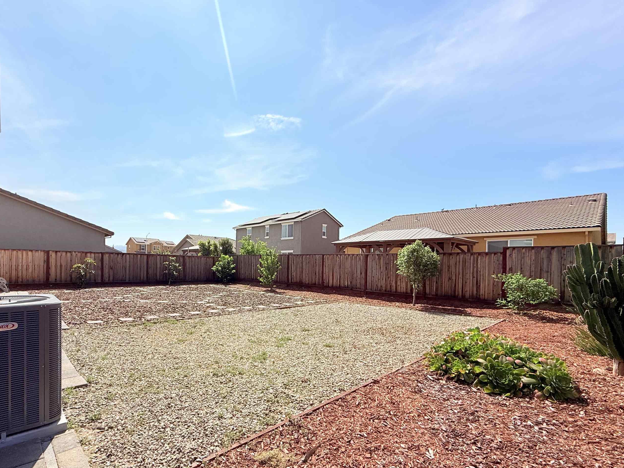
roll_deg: -0.4
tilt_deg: -0.9
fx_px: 306
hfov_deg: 90.5
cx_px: 270
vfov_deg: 74.3
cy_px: 268
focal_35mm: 17
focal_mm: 2.22
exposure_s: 1/2410
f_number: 2.2
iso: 50
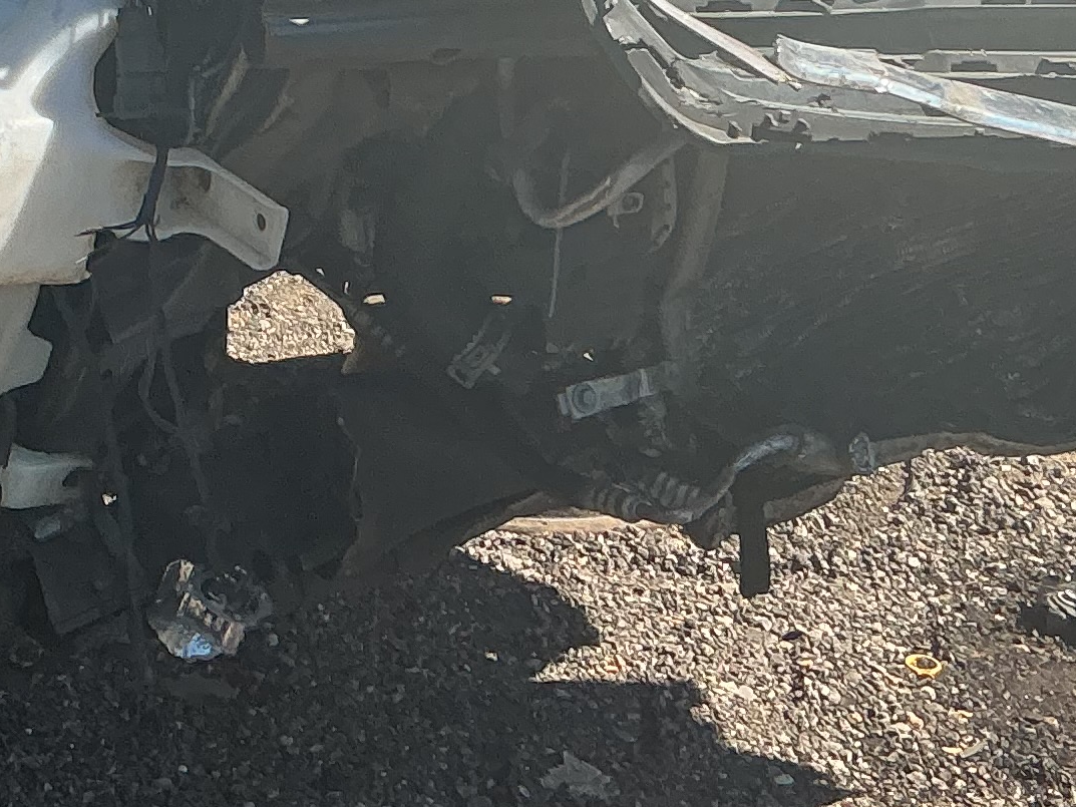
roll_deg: +0.2
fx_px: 3389
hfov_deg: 17.8
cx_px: 172
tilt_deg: -14.5
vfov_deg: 13.1
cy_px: -249
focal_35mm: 109
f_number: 1.8
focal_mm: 3
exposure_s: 1/997
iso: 25
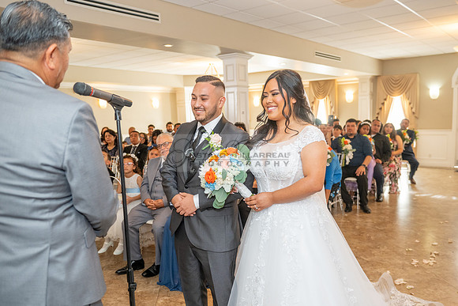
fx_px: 402
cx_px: 249
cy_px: 167
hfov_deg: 59.3
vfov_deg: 41.6
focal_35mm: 32
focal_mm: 29
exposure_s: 1/200
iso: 1250
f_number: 3.5
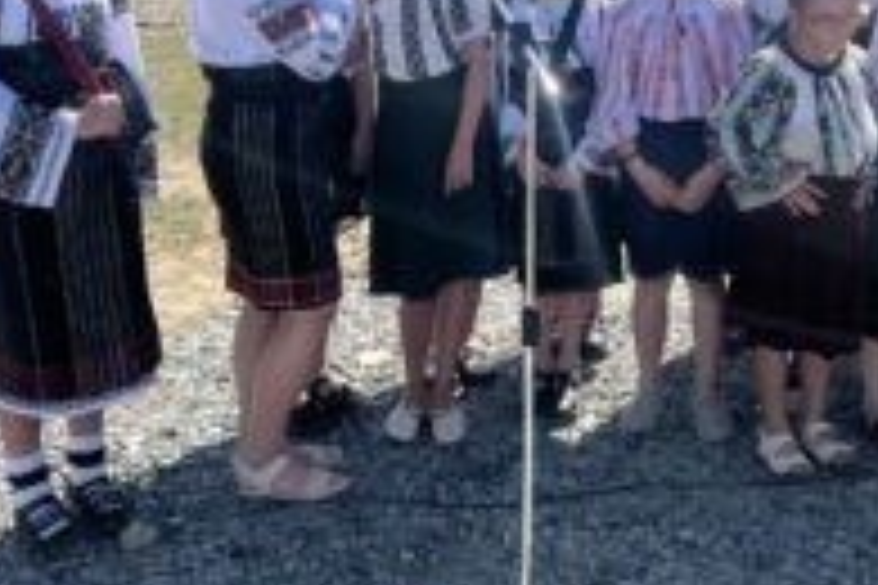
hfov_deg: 39.4
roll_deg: +1.6
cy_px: 148
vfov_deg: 26.7
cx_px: 540
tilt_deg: -9.7
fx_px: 1219
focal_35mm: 50
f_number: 1.5
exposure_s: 1/2994
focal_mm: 5.7
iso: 50
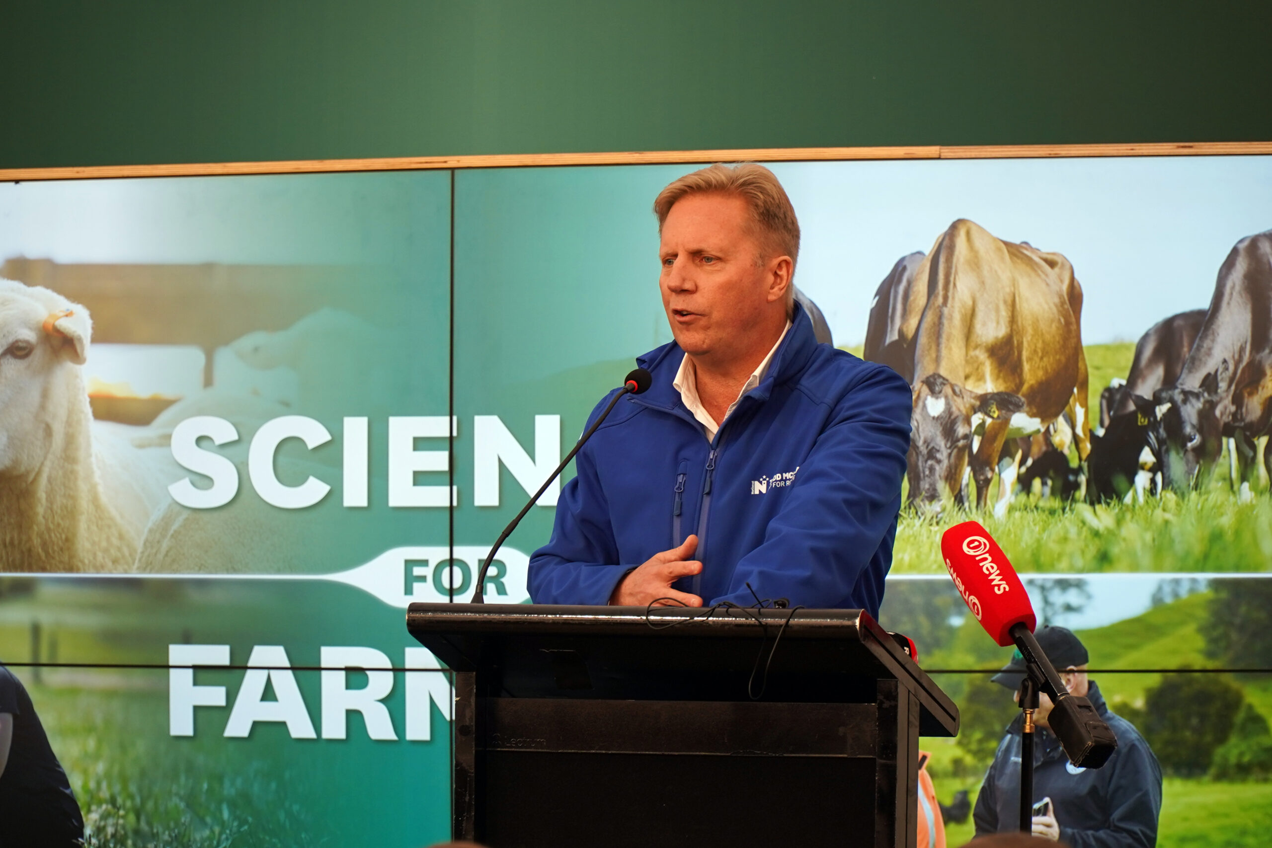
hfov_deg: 13.6
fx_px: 5335
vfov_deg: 9.1
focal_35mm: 151
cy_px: 424
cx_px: 636
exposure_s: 1/160
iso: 320
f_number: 4.5
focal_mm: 101
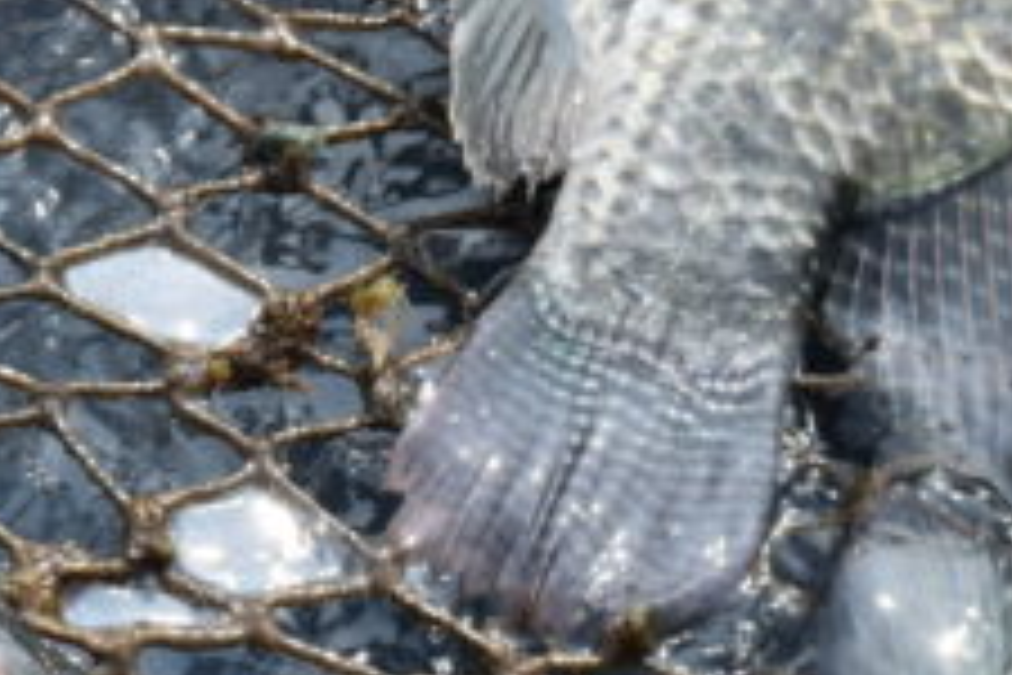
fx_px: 10549
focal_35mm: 375
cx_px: 1754
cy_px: 1388
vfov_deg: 3.6
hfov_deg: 5.4
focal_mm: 55
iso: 200
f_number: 9
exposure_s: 1/320
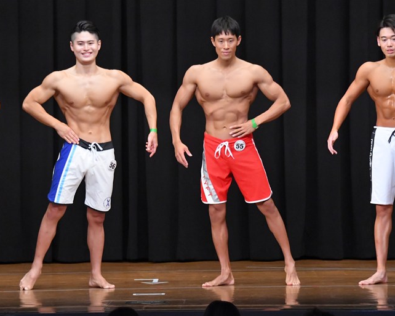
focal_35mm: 255
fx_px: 2980
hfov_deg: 7.6
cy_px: 158
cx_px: 196
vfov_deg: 6.1
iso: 8000
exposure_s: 1/400
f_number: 5.6
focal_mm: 150
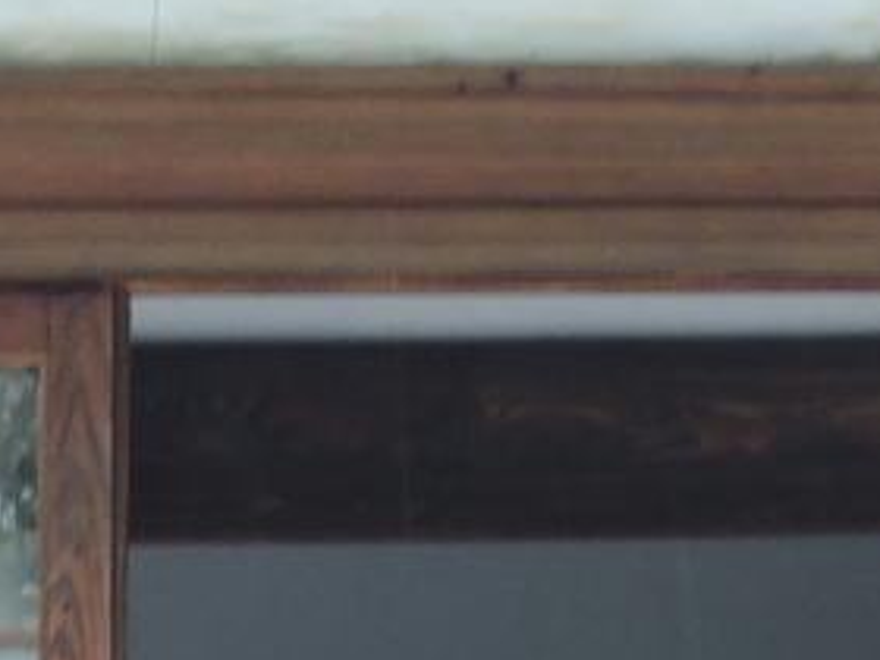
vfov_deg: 2.0
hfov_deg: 2.7
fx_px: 18507
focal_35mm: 728
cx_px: 198
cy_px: 1380
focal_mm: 30.5
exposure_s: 1/20
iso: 400
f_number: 5.2
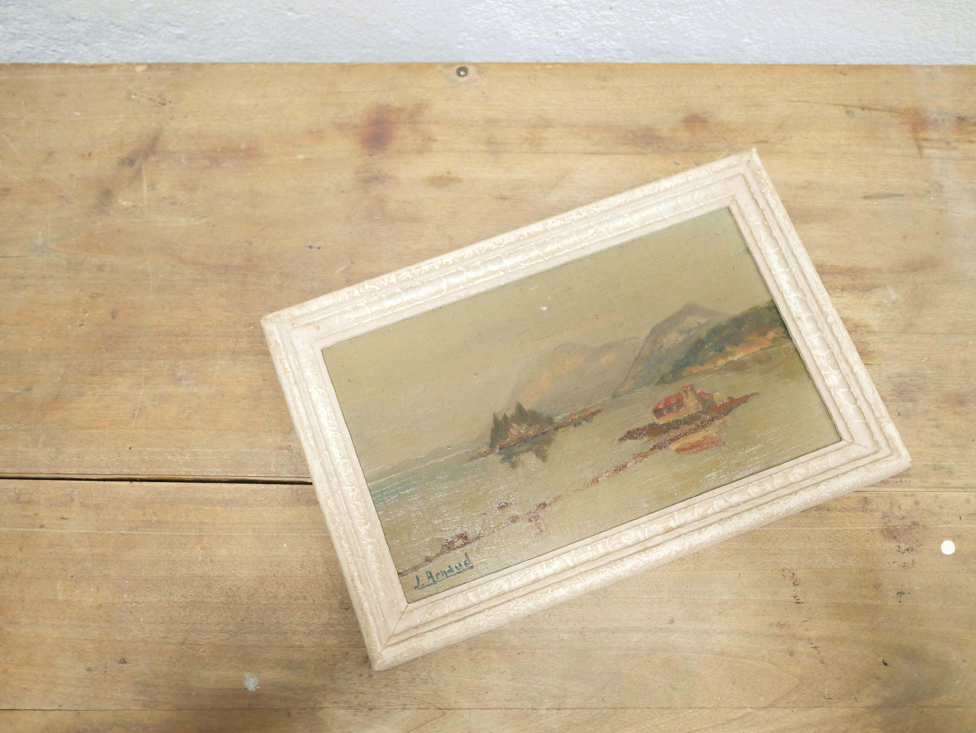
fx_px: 1128
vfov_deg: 36.0
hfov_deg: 46.8
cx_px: 488
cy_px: 366
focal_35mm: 40
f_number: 1.7
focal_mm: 20
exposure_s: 1/60
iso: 1600
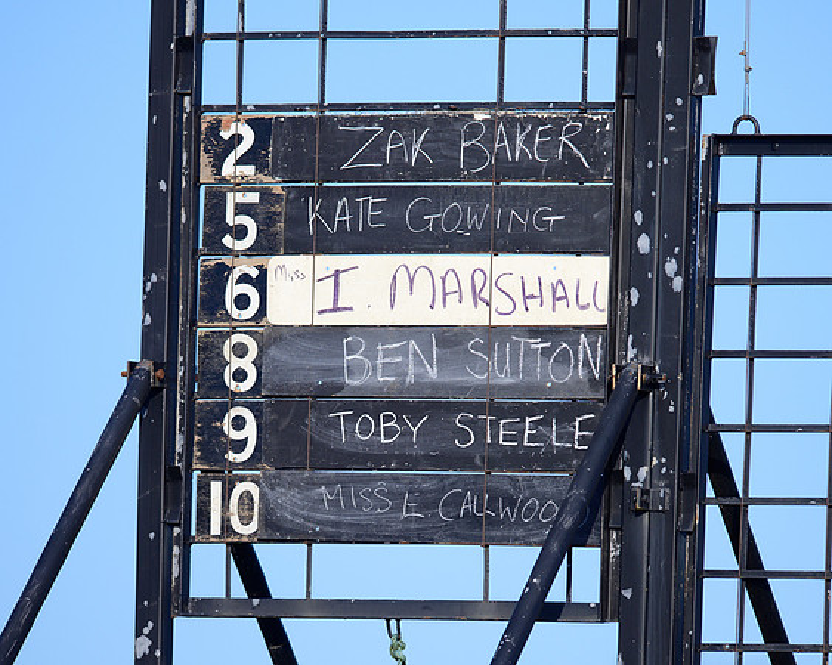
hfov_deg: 3.6
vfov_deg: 2.9
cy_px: 359
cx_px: 414
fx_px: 13258
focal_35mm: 539
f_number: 5
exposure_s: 1/2000
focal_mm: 400
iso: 200
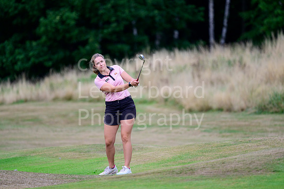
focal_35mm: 400
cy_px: 94
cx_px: 142
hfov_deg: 5.2
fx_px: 3156
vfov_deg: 3.4
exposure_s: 1/1600
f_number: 5.6
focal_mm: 400
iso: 1000
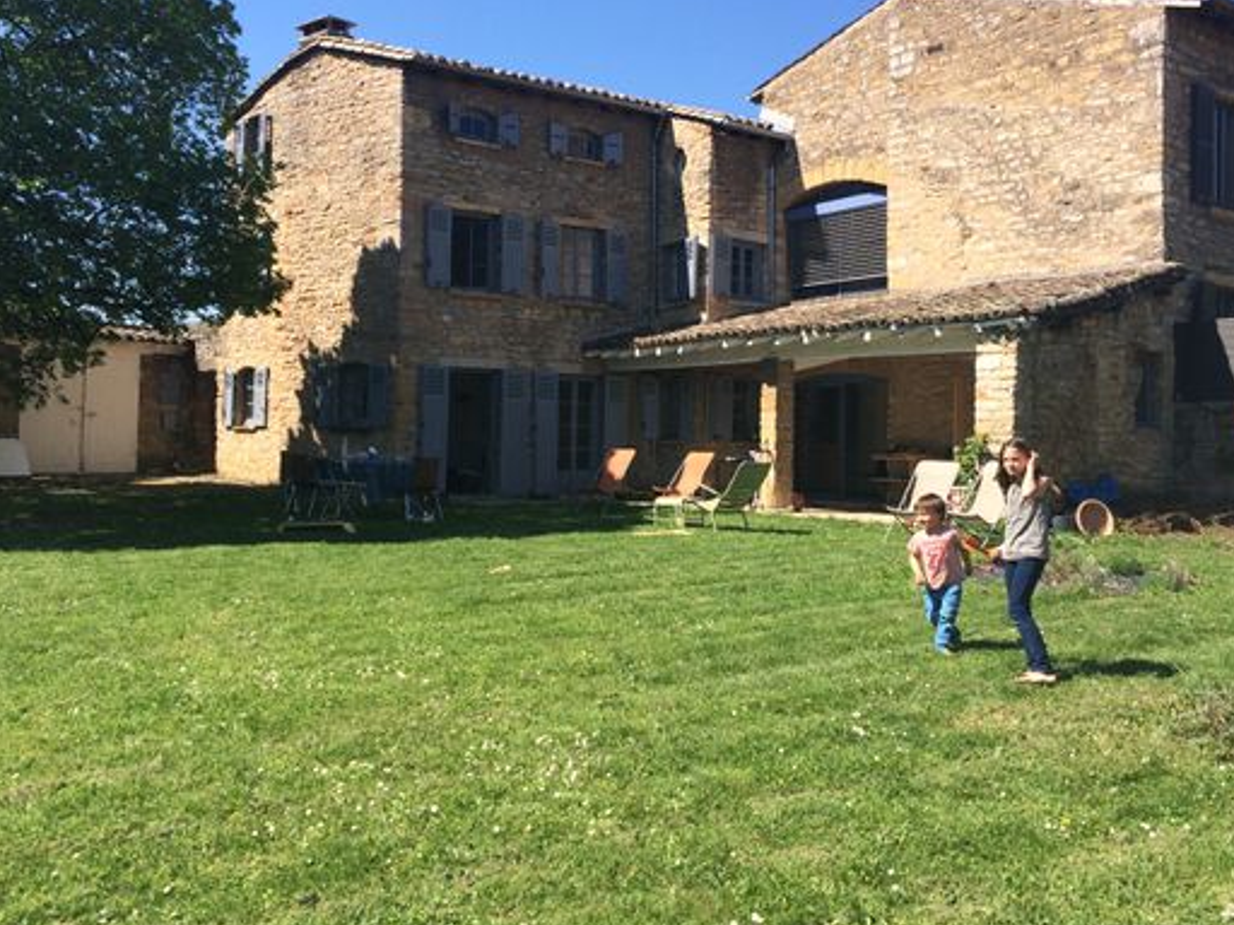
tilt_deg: +1.2
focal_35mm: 34
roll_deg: -1.6
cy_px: 405
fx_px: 1212
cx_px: 665
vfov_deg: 41.7
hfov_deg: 53.9
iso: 32
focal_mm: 4.15
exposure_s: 1/1368
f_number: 2.2
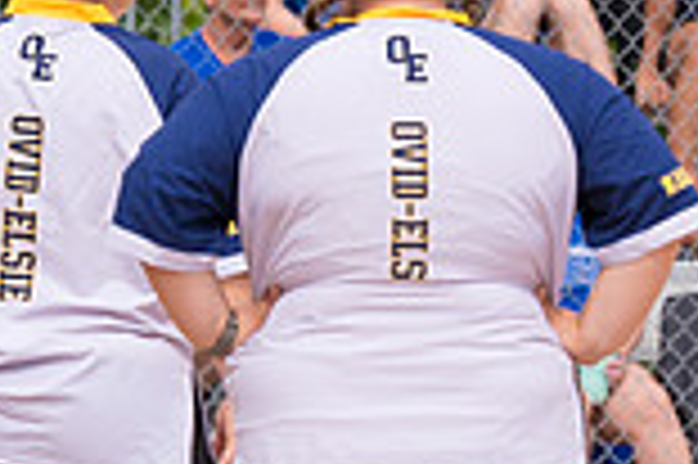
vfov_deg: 1.2
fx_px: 21750
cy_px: 243
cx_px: 1261
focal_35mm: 1123
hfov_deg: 1.8
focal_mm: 200
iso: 320
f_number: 5.6
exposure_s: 1/1600
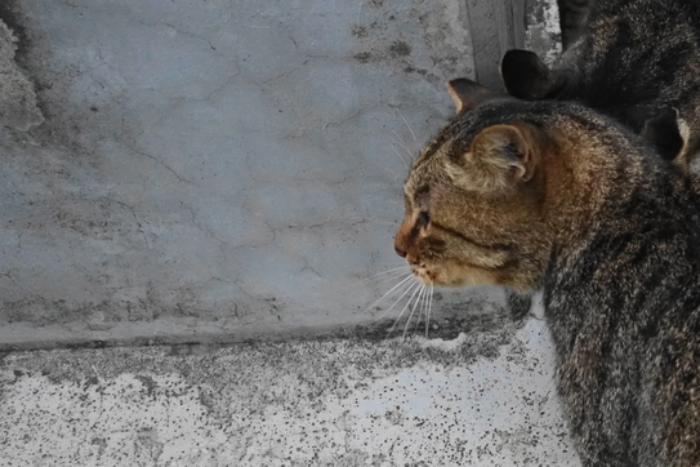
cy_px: 254
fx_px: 1030
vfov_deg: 25.5
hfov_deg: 33.5
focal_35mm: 53
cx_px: 736
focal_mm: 8.8
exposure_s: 1/250
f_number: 2.5
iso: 1000
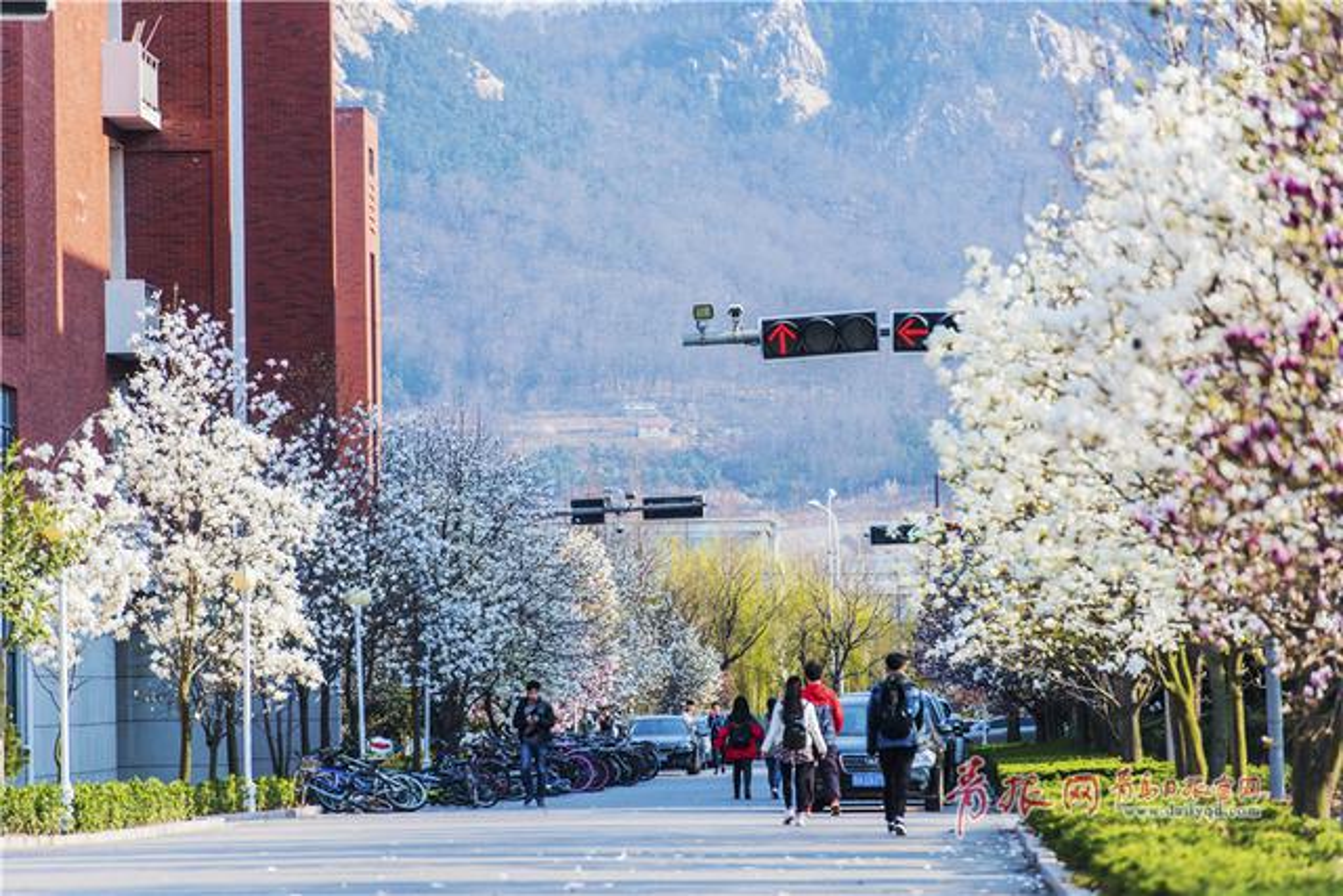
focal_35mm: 200
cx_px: 672
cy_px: 448
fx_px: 7462
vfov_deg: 6.9
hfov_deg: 10.3
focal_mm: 200
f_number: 5
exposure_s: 1/125
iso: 100
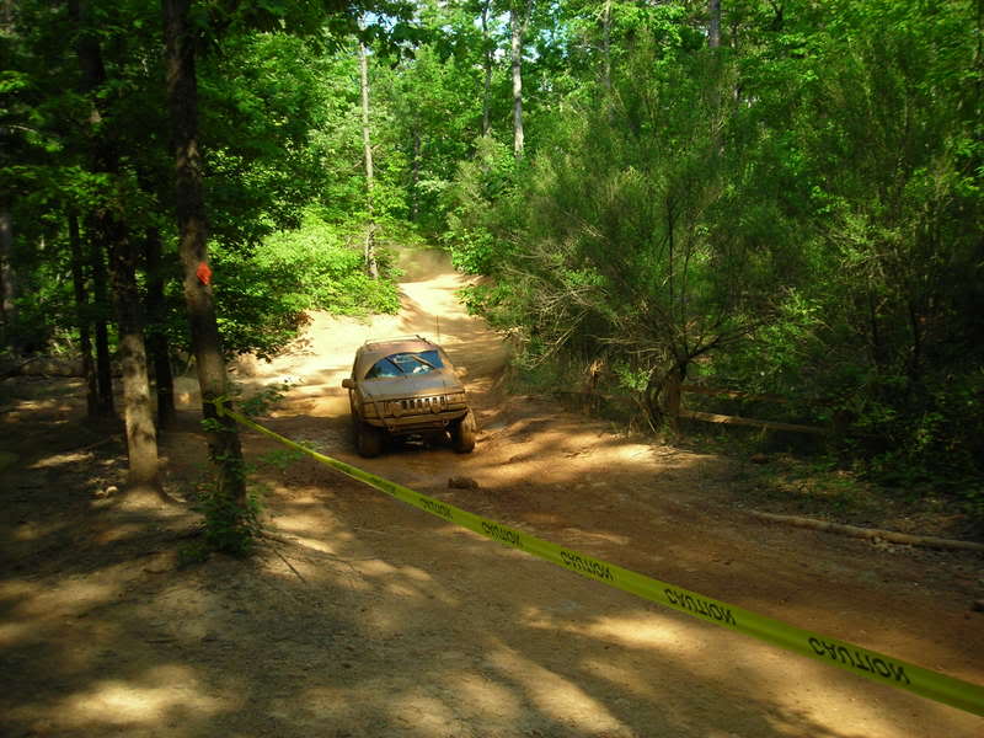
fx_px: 1080
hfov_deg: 49.0
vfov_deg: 37.7
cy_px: 369
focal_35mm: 38
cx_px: 492
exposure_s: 1/310
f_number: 3.2
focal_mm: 6.3
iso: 100
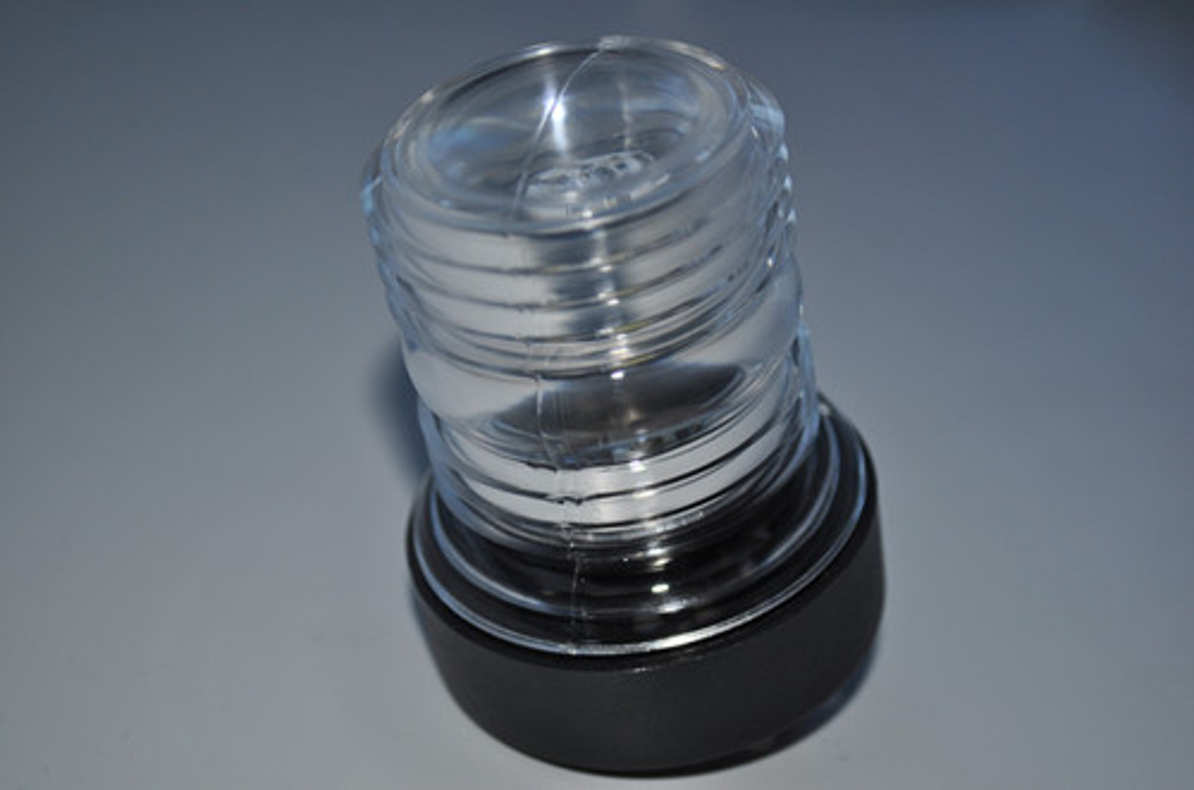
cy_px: 395
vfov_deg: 20.5
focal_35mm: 66
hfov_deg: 30.6
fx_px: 2184
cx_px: 597
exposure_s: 1/200
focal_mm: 44
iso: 200
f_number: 5.3
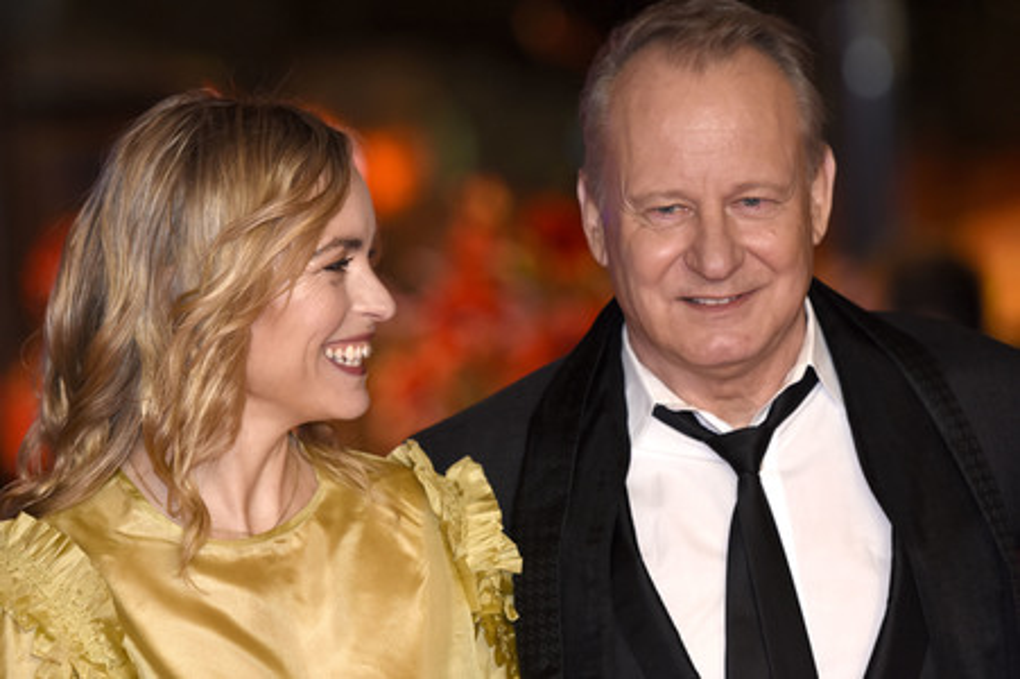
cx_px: 510
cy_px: 340
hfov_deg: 8.9
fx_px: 6582
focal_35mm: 232
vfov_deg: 5.9
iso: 800
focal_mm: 155
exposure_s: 1/320
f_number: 3.2
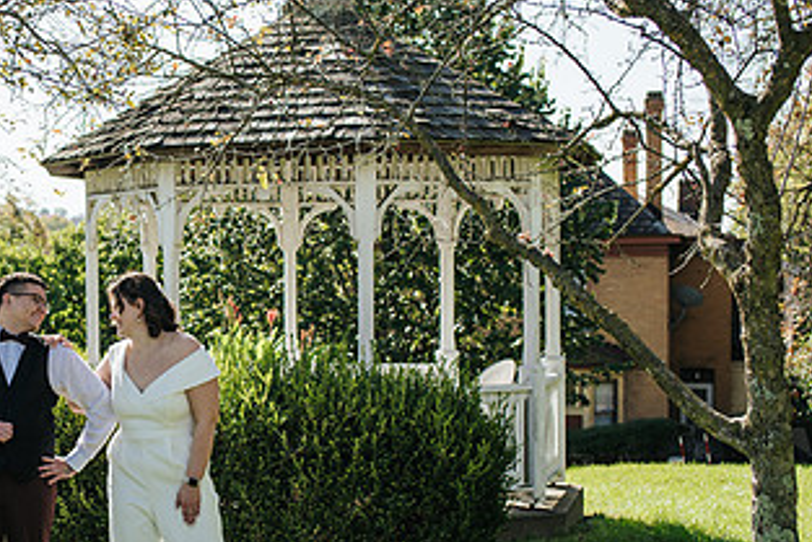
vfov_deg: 17.7
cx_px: 33
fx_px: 1737
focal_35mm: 77
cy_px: 342
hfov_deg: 25.2
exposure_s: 1/800
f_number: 3.2
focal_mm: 35
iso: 100
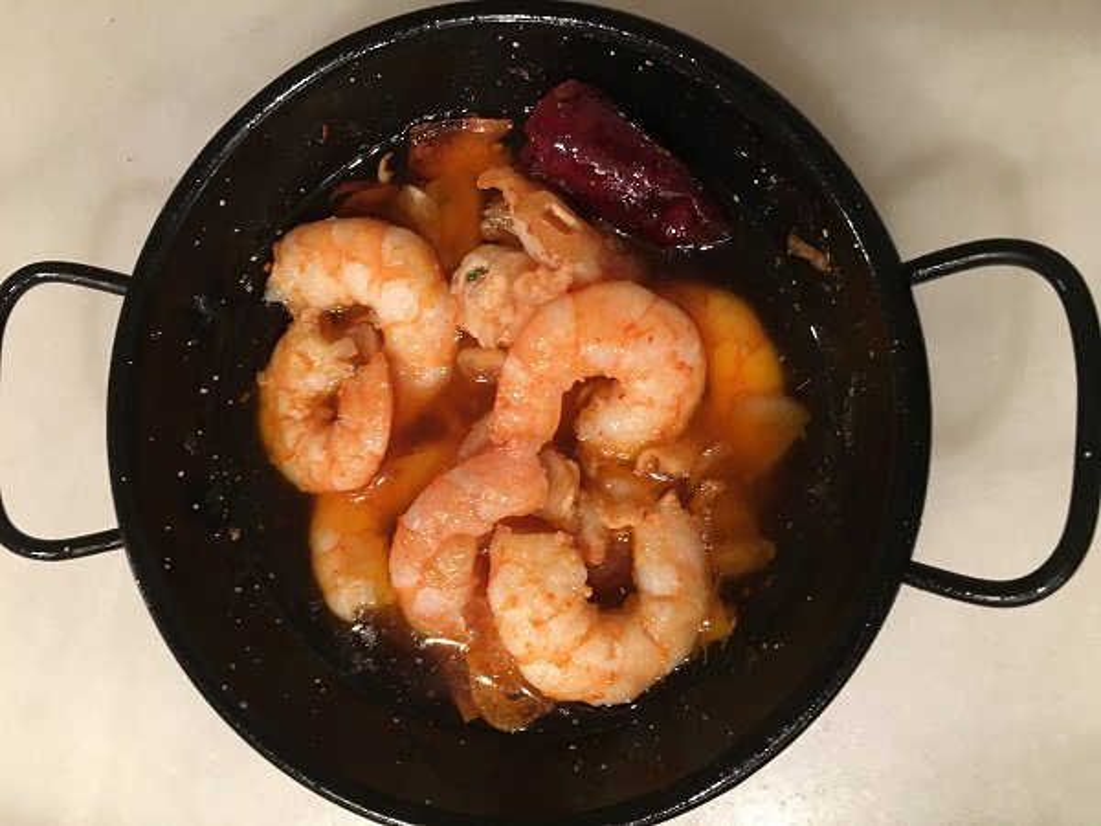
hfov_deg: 61.7
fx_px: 922
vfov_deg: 48.2
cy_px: 413
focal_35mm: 29
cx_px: 550
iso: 200
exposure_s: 1/17
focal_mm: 4.15
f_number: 2.2
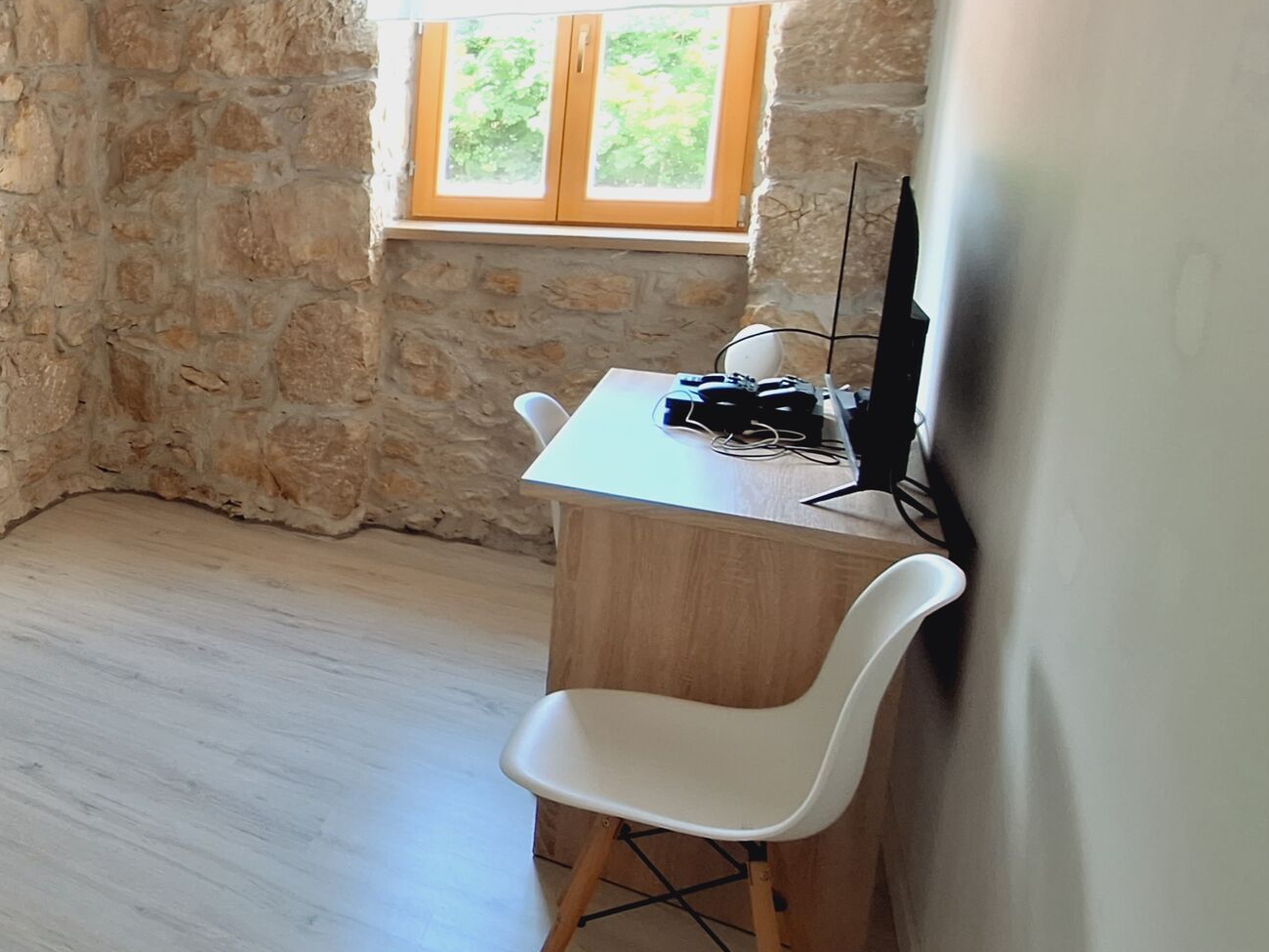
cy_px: 300
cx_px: -61
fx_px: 1026
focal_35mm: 28
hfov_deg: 48.9
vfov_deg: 48.7
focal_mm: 1.74
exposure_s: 1/33
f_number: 2.2
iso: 50
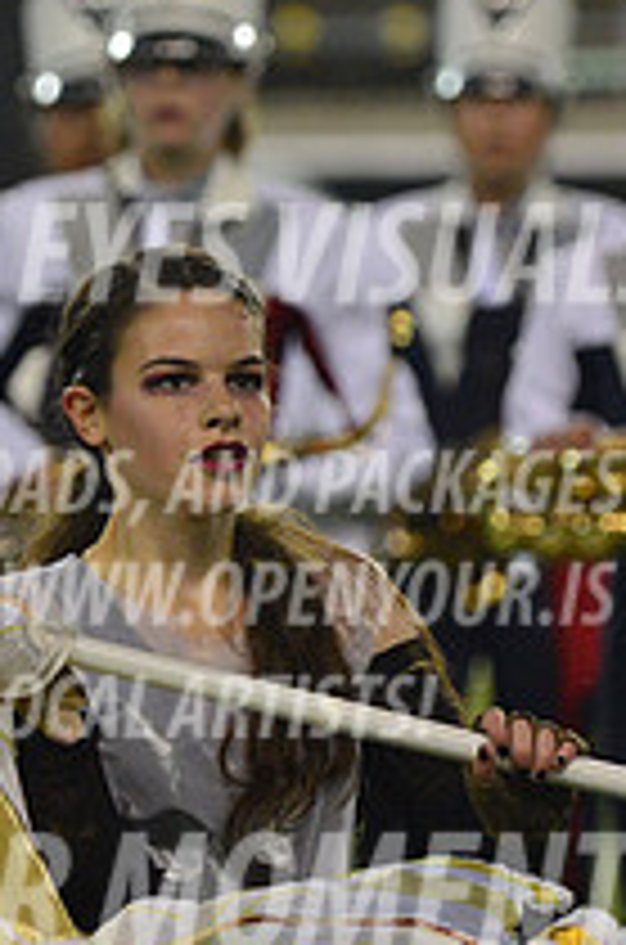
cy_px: 585
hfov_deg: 2.6
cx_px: 52
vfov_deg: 3.9
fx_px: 14049
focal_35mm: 536
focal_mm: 250
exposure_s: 1/1250
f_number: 5.6
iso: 2000
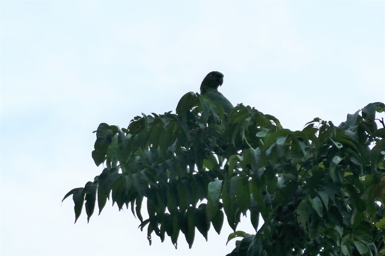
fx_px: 7698
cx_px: 192
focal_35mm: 720
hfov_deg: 2.9
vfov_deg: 1.9
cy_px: 128
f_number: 6.4
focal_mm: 132
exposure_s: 1/400
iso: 200
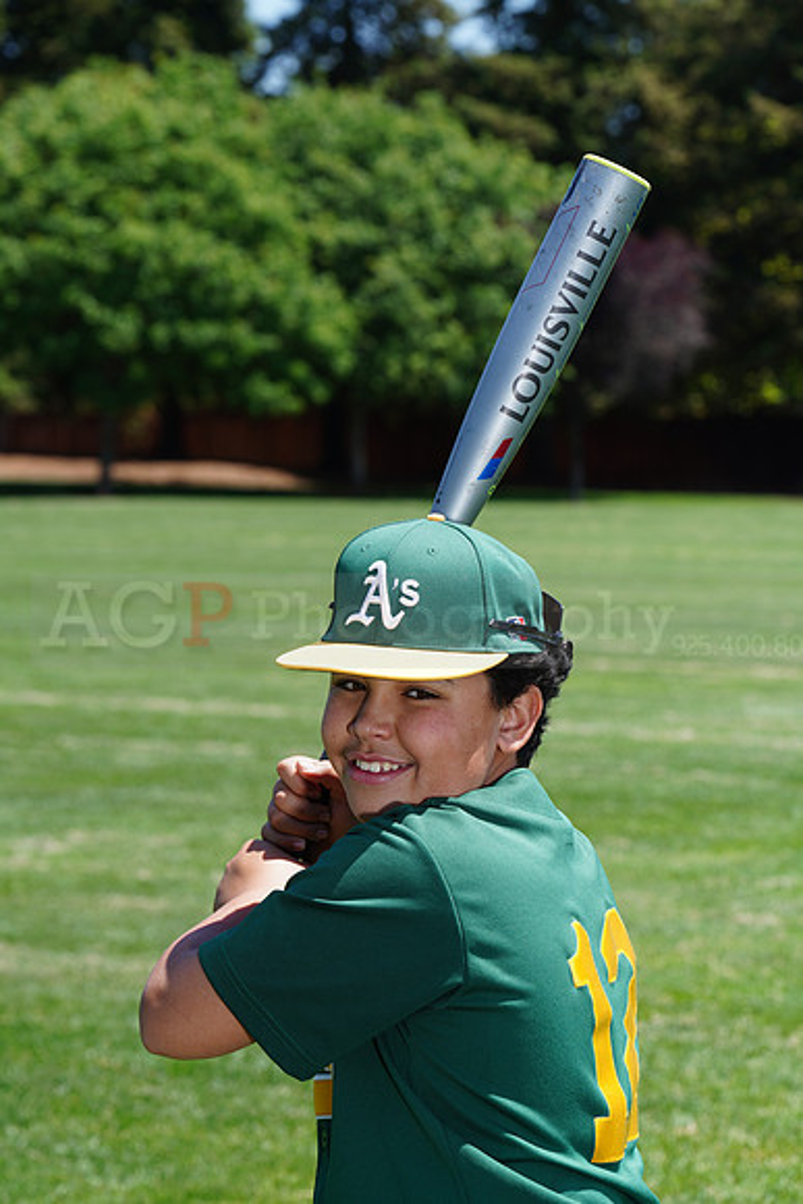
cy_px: 602
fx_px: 4915
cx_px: 402
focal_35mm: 147
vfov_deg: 14.0
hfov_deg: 9.3
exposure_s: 1/200
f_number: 10
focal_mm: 147
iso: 200
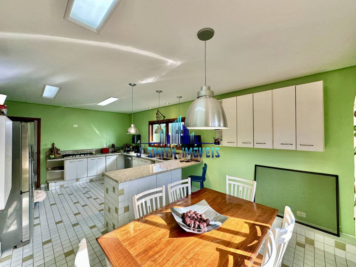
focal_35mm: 14
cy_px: 134
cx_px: 178
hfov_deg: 102.1
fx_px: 144
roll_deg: -0.2
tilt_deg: +0.3
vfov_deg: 85.7
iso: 50
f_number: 2.2
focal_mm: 2.22
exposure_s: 1/120
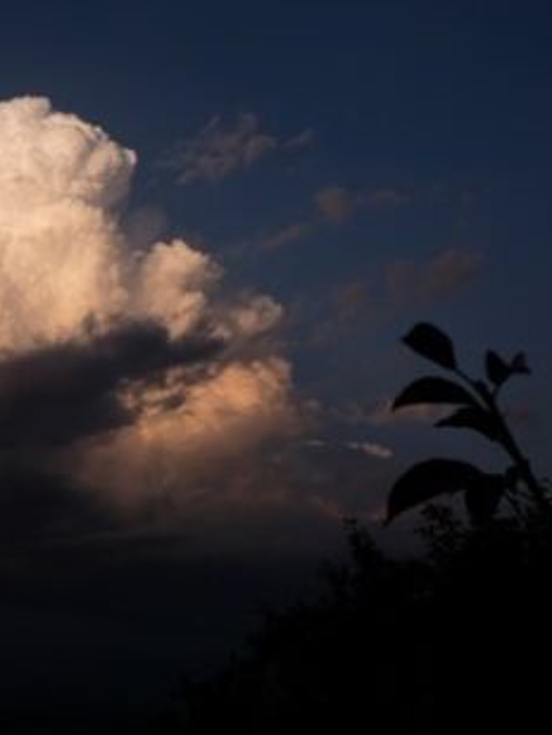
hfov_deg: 23.9
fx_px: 1105
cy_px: 360
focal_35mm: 52
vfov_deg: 36.8
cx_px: -205
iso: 200
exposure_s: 1/850
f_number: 5.6
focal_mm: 16
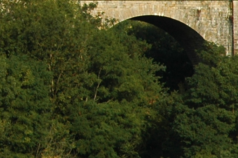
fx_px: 4083
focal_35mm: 618
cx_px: -86
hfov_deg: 3.3
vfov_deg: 2.2
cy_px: -127
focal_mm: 70
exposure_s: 1/160
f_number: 7.1
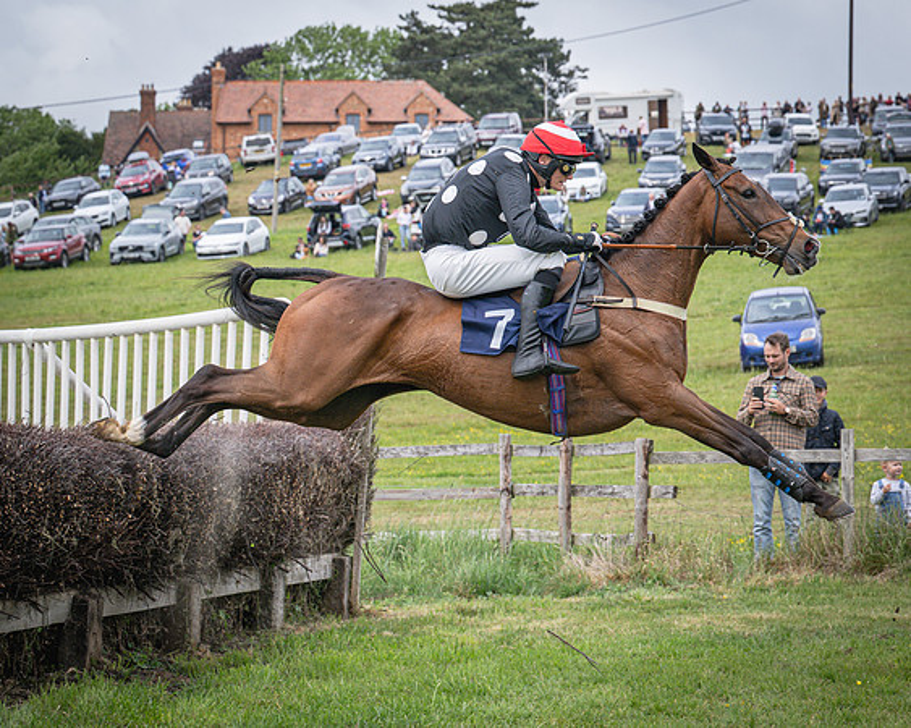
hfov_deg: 16.0
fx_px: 3244
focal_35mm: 120
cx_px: 558
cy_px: 392
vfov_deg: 12.8
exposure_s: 1/1600
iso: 400
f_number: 5
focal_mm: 70
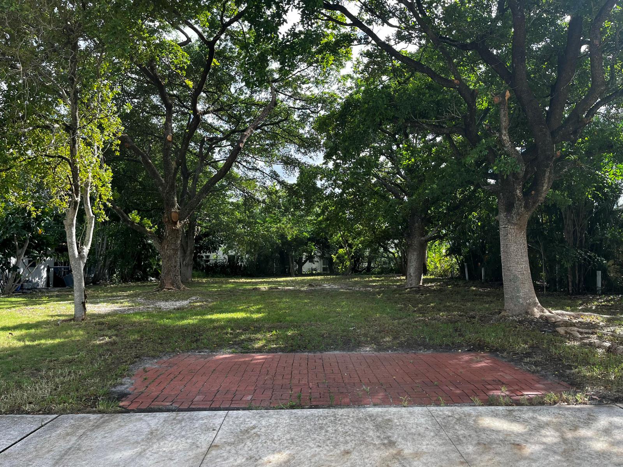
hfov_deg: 67.3
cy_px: 234
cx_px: 312
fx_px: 468
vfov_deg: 53.1
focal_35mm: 26
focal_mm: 5.1
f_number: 1.6
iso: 50
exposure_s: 1/550
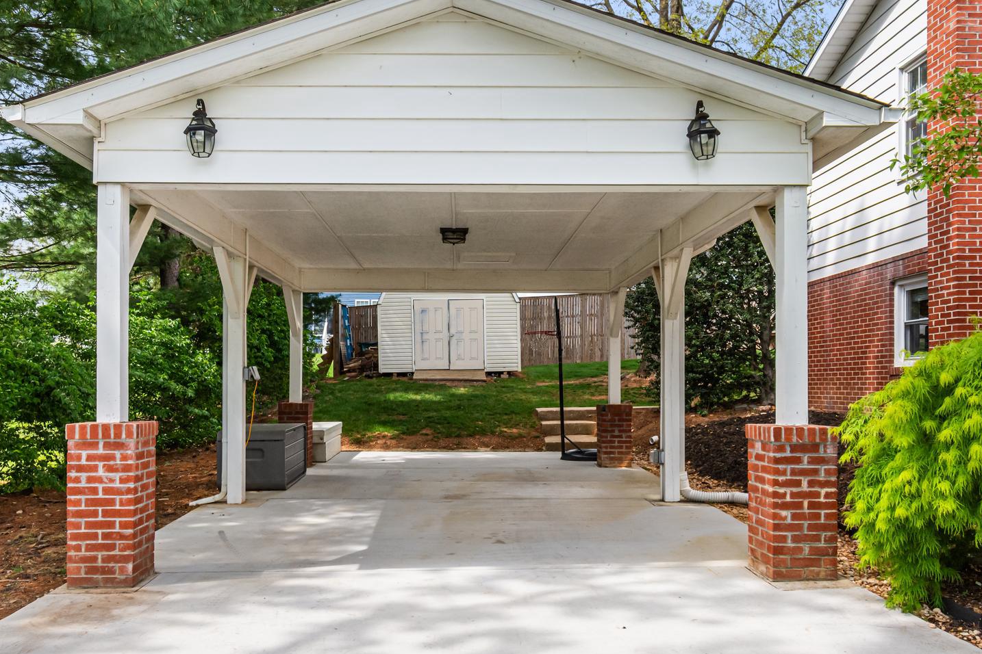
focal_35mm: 30
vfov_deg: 43.6
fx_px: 818
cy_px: 357
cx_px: 449
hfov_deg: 61.8
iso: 640
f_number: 9
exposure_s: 1/400
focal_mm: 14
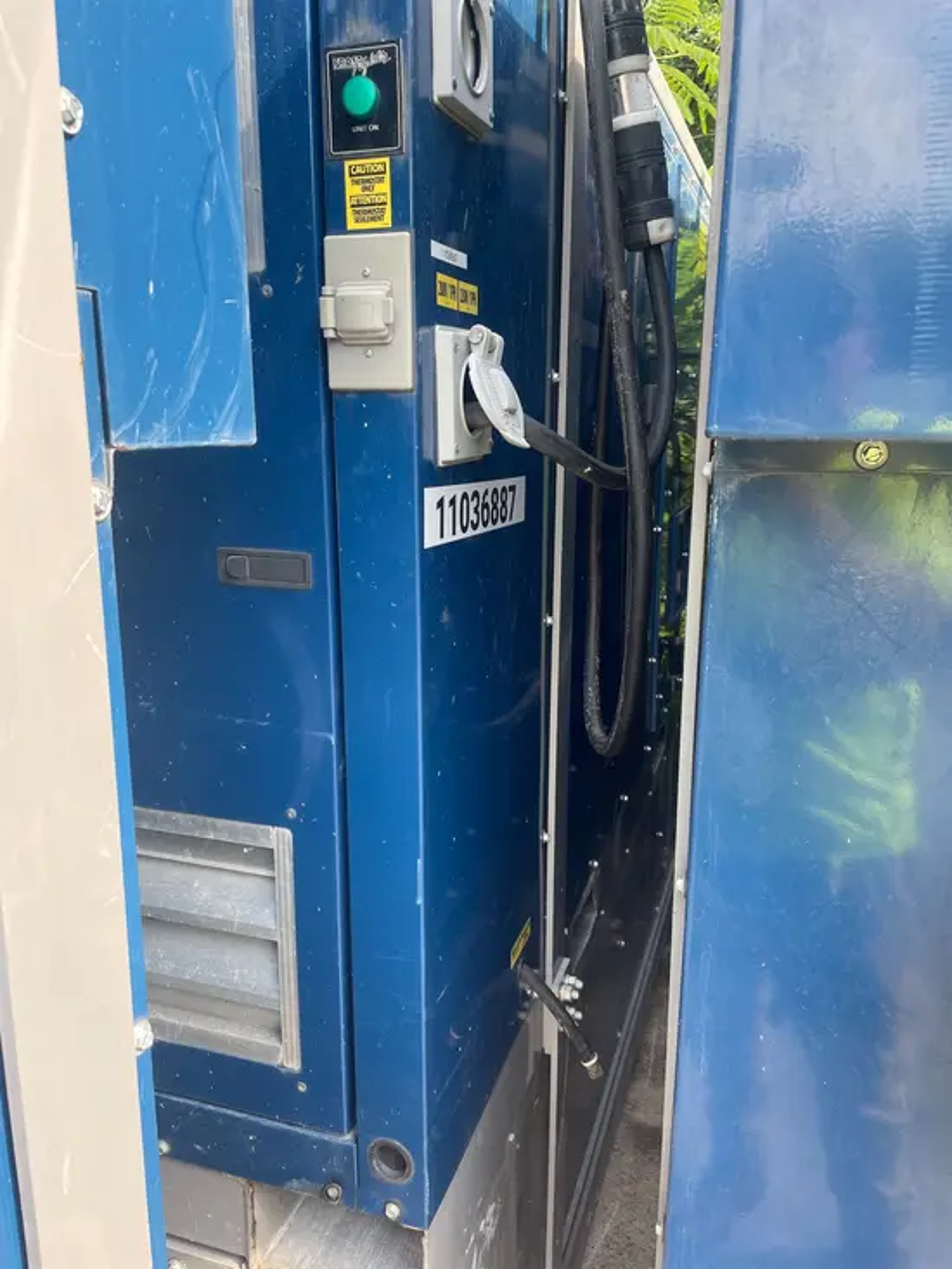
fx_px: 953
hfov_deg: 53.1
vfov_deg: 67.3
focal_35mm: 26
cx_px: 476
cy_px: 634
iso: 32
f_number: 1.6
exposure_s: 1/145
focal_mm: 4.2
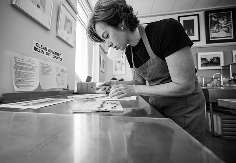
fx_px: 95
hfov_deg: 102.2
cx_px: 114
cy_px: 82
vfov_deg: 81.1
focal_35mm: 14
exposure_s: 1/250
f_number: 4
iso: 500
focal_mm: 14
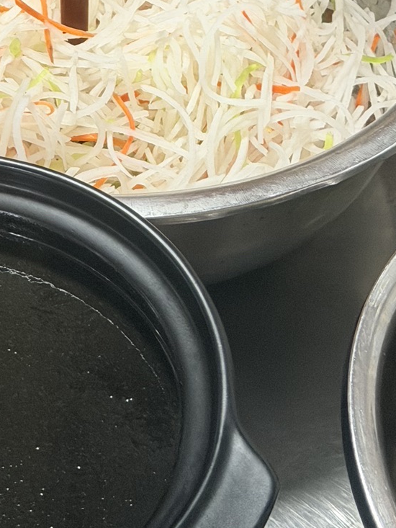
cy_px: -186
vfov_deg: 14.3
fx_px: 1998
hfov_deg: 11.3
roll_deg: -1.7
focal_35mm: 131
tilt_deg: -31.9
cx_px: 54
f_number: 1.78
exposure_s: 1/55
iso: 250
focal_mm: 6.76
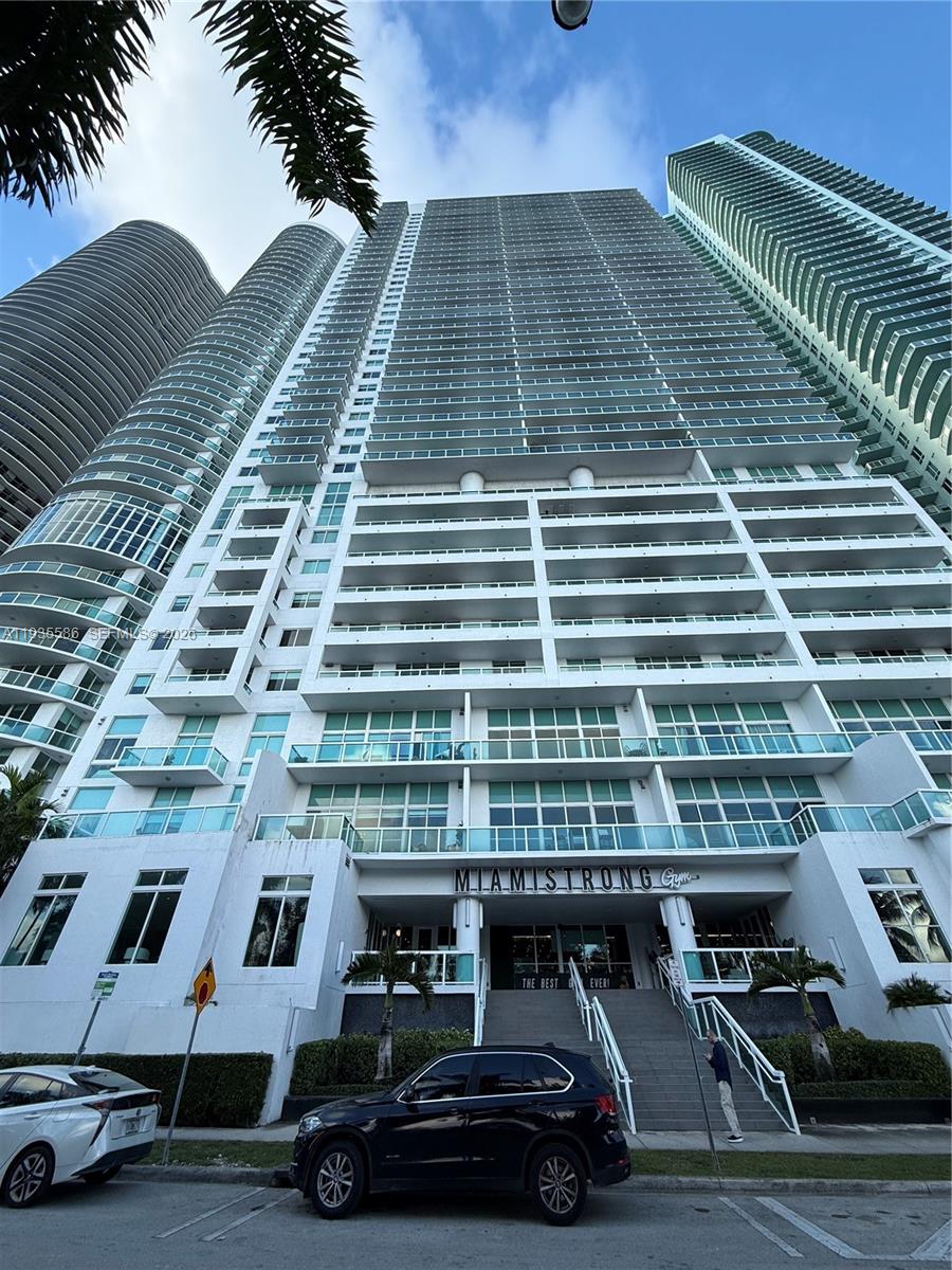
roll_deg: -1.4
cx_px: 476
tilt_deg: +38.4
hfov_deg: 85.7
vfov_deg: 102.1
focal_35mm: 14
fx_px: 513
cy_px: 635
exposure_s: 1/419
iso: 50
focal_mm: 2.22
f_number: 2.2
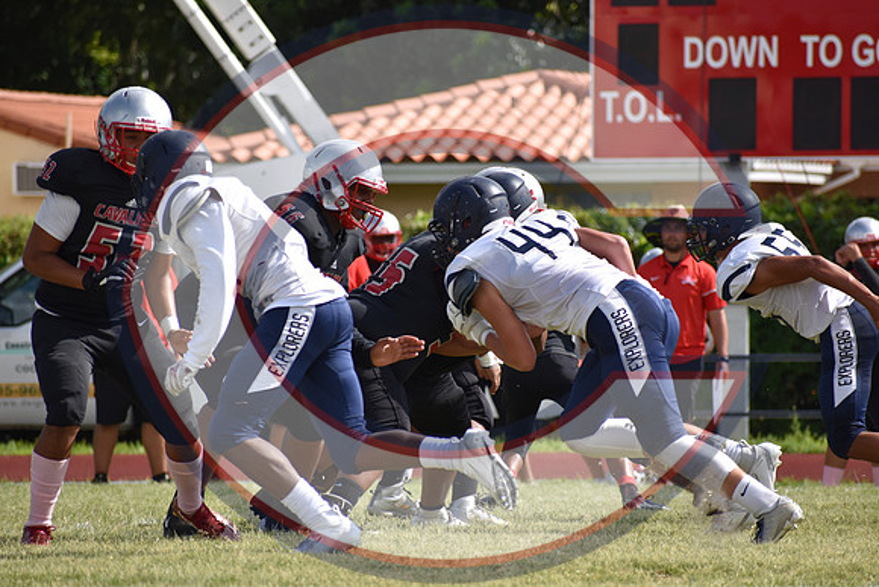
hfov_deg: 5.7
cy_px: 294
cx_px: 440
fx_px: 8792
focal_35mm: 360
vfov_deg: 3.8
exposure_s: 1/1600
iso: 400
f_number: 6.3
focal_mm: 240
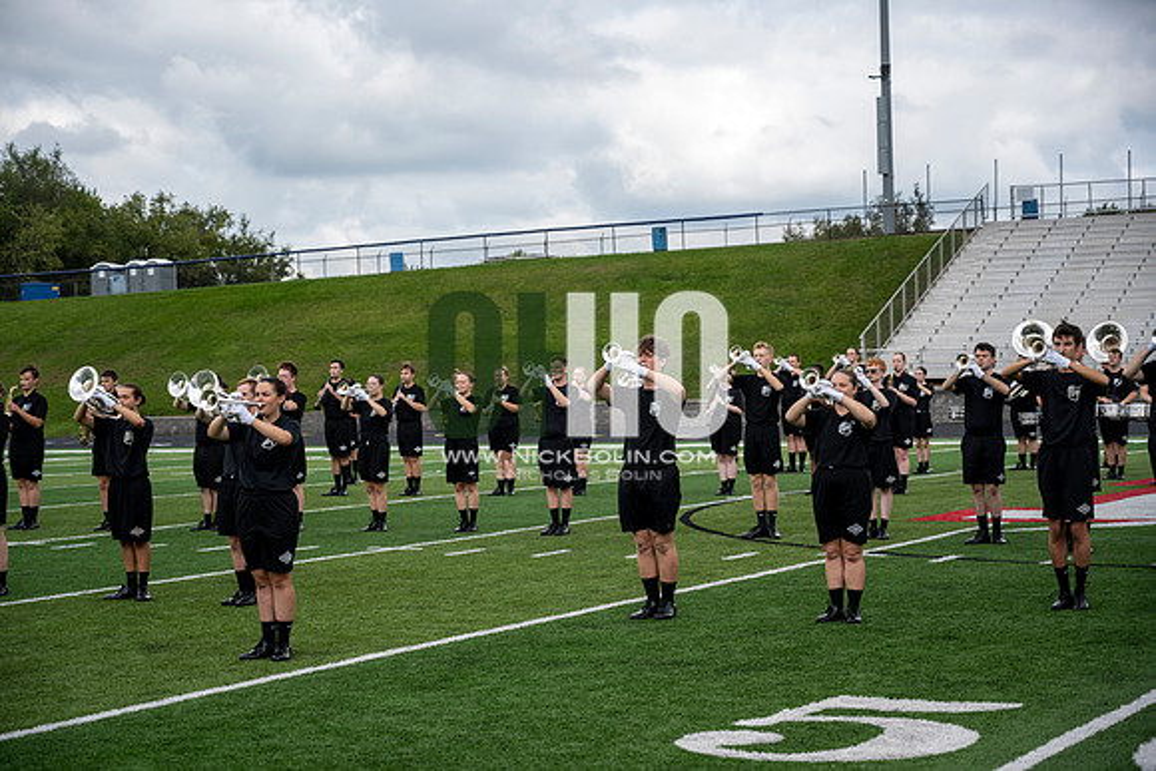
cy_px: 386
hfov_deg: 28.8
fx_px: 2248
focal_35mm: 70
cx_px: 578
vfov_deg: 19.5
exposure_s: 1/800
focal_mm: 70
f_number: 4
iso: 250
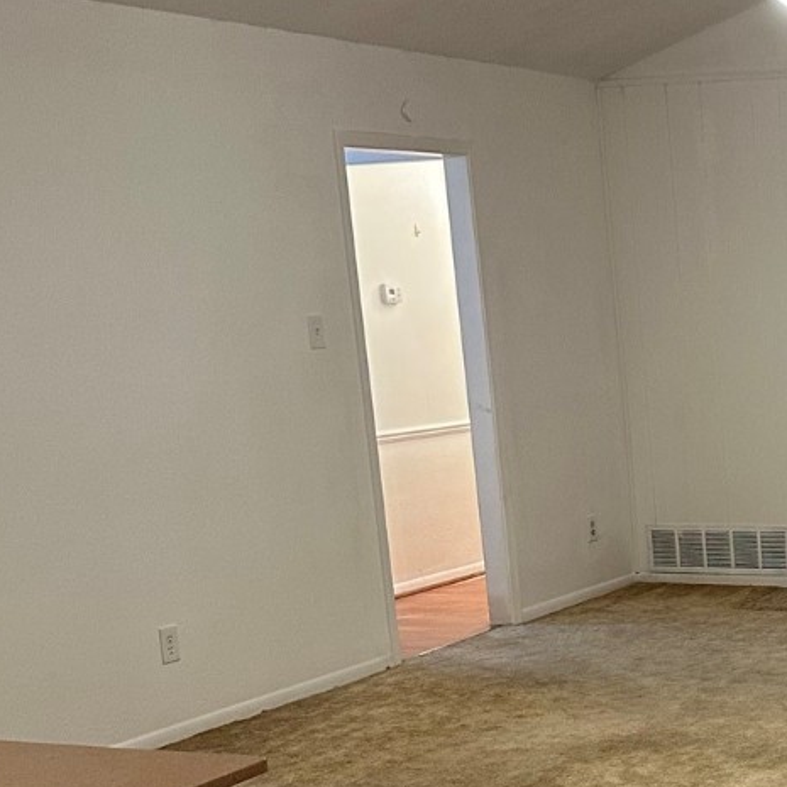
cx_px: 926
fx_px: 1801
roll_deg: +1.1
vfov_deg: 24.0
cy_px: 701
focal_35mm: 70
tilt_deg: -12.6
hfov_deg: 22.8
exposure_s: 1/60
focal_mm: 6.86
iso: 250
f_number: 1.78
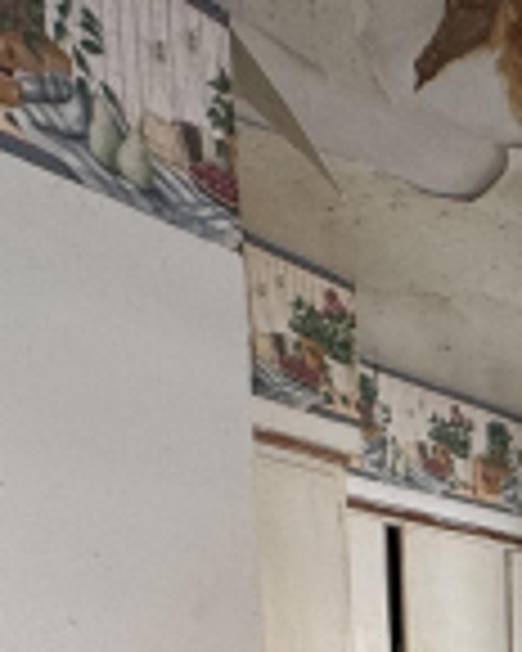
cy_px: 926
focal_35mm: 63
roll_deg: +0.8
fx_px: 1217
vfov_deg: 24.6
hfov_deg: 21.3
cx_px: 722
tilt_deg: -8.9
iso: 80
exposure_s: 1/99
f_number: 2.2
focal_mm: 2.22
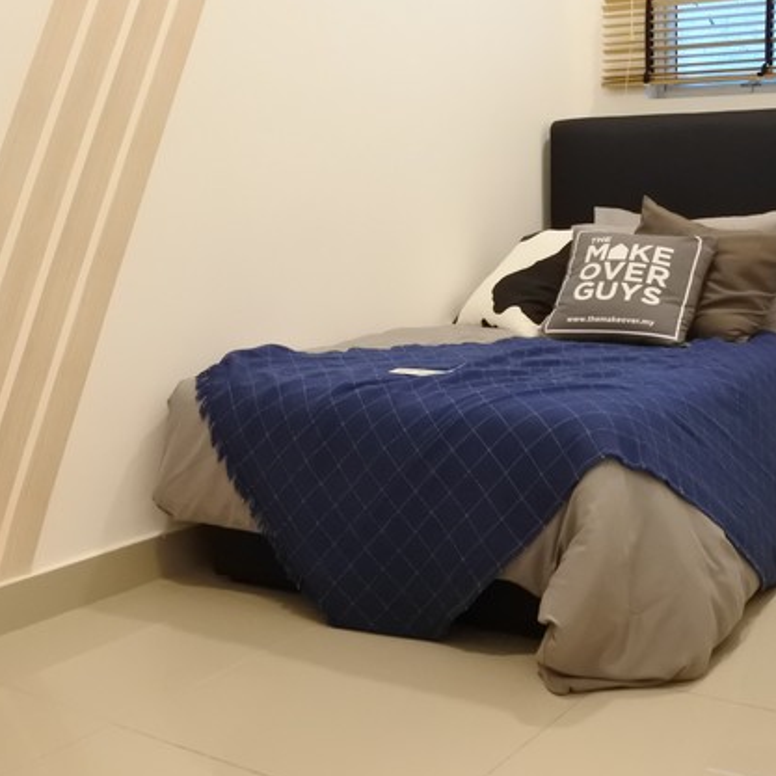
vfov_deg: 38.2
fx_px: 1116
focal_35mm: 44
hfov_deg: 38.3
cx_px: 435
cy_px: 312
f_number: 3.5
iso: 2500
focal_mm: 10
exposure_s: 1/60
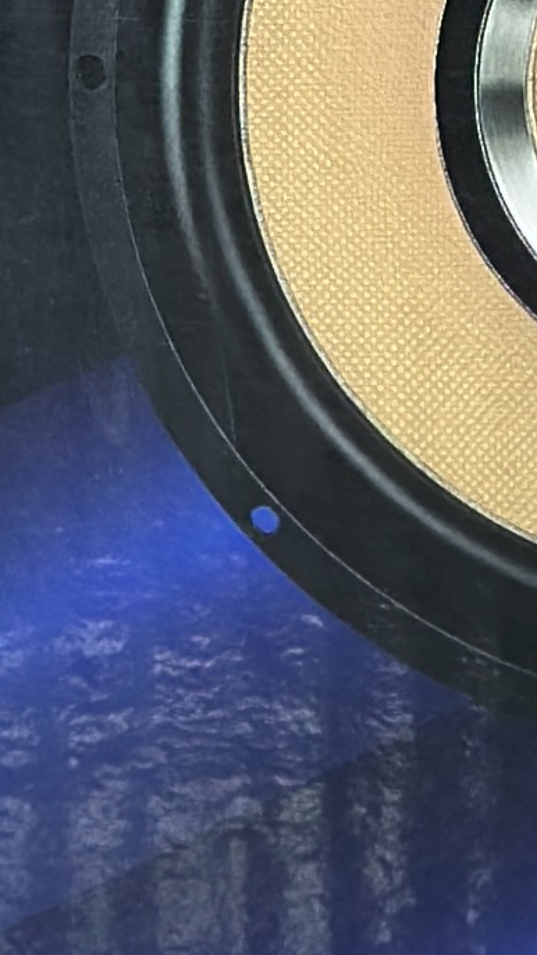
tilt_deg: -9.4
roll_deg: -2.1
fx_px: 7778
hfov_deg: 4.0
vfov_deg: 6.8
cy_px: -1011
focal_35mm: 307
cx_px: 374
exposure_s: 1/131
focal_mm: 6.86
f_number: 1.78
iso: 80
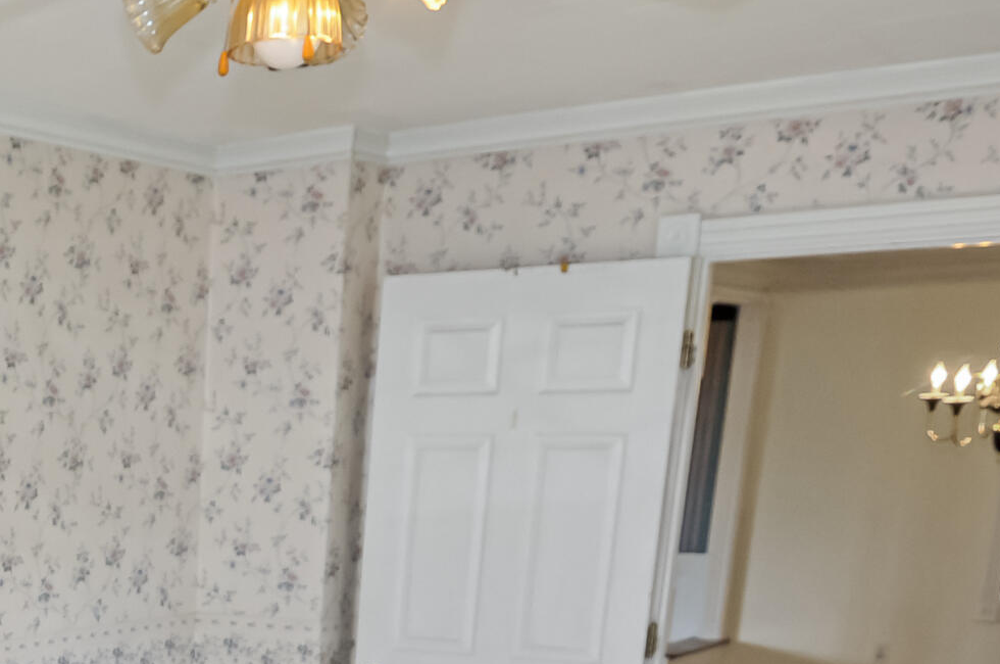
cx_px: -86
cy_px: 917
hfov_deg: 34.3
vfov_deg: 22.9
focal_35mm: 51
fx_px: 1401
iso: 400
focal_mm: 11
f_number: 4
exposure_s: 1/80
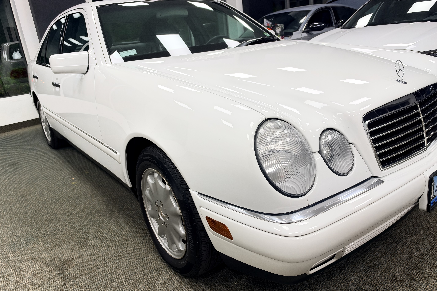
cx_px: 219
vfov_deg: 51.3
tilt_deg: -18.0
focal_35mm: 25
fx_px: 303
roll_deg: +6.7
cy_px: 140
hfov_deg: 71.5
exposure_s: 1/183
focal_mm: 6.93
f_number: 1.8
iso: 160
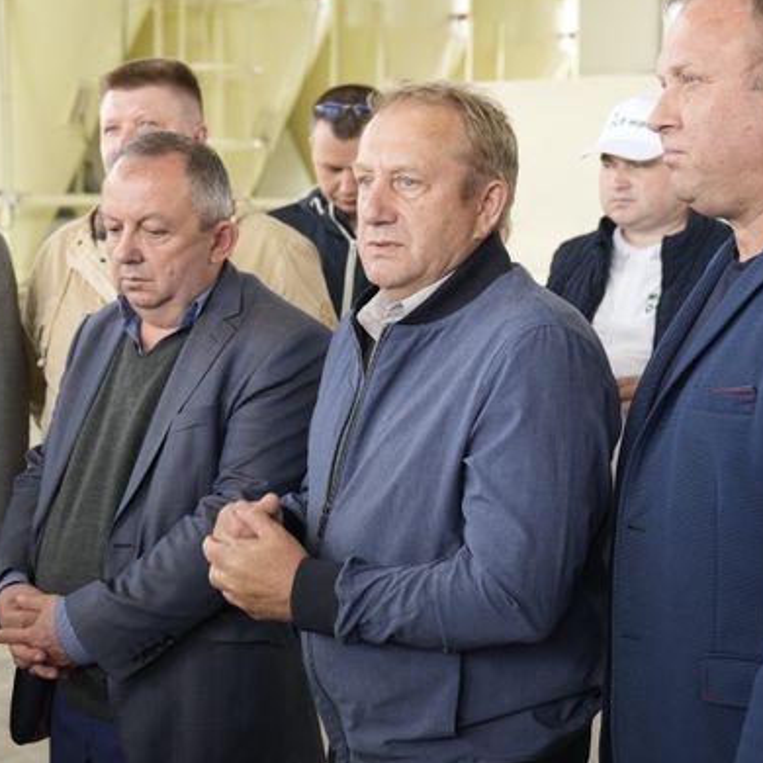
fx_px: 1596
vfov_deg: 26.9
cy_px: 374
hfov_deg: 26.7
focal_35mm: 64
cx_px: 249
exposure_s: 1/250
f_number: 4
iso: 1250
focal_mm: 42
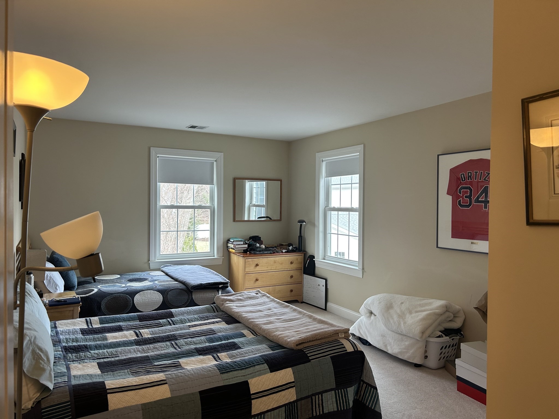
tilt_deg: -1.3
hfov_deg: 67.3
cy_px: 210
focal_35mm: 26
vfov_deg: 53.1
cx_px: 280
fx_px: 420
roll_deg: -0.3
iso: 80
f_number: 1.5
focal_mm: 5.7
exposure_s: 1/60
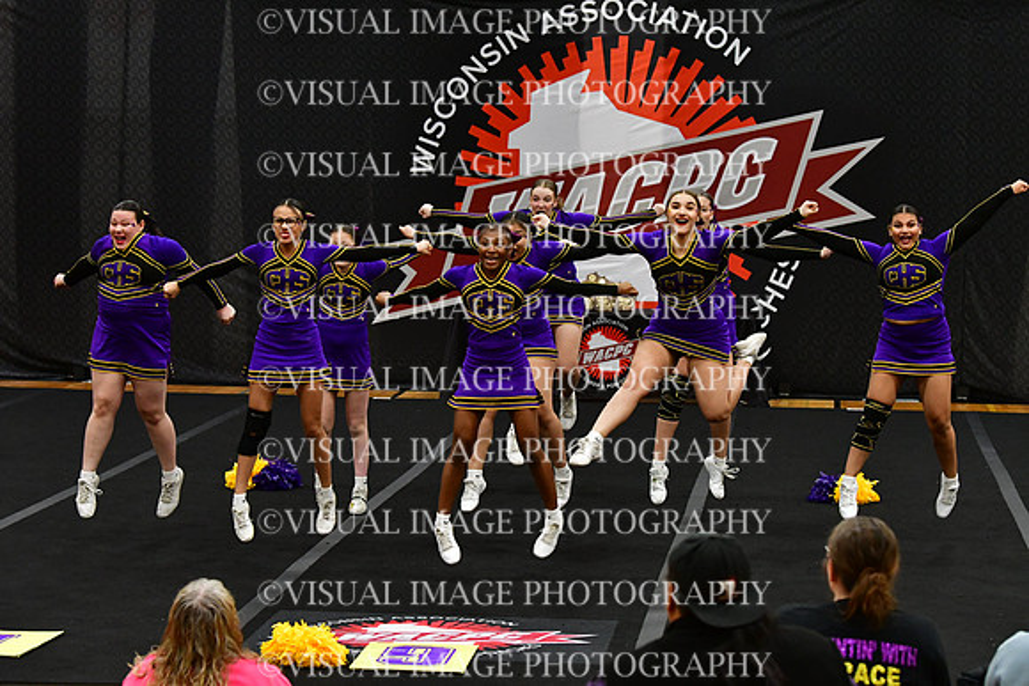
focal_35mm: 105
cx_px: 514
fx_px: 3002
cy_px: 343
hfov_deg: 19.5
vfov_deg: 13.0
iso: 4000
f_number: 4
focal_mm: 70
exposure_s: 1/500
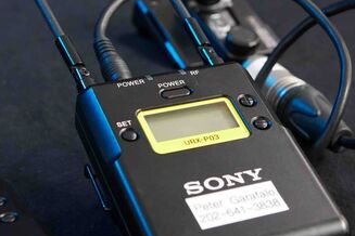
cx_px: 166
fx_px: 951
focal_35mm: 96
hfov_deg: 21.1
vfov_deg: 14.2
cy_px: 100
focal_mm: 31.8
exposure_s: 1/125
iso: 4000
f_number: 5.6
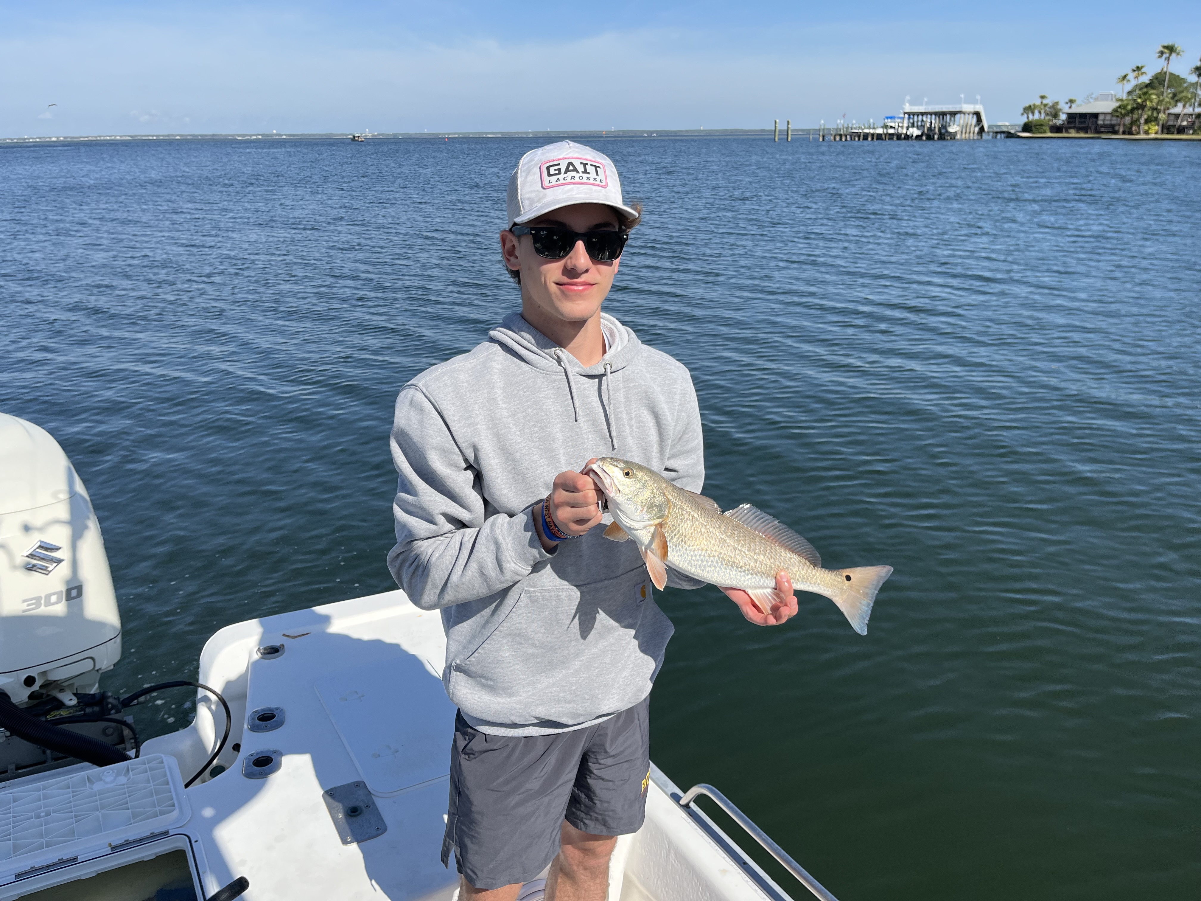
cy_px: 450
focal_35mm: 26
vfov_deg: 53.1
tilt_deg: -19.8
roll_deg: +0.6
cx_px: 600
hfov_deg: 67.3
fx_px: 902
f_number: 1.6
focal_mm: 5.1
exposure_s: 1/3311
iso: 50
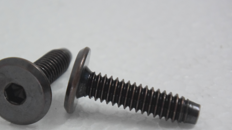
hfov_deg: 20.1
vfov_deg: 11.4
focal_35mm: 106
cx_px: 86
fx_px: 652
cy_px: 91
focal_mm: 27.2
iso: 3200
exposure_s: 1/80
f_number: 5.3
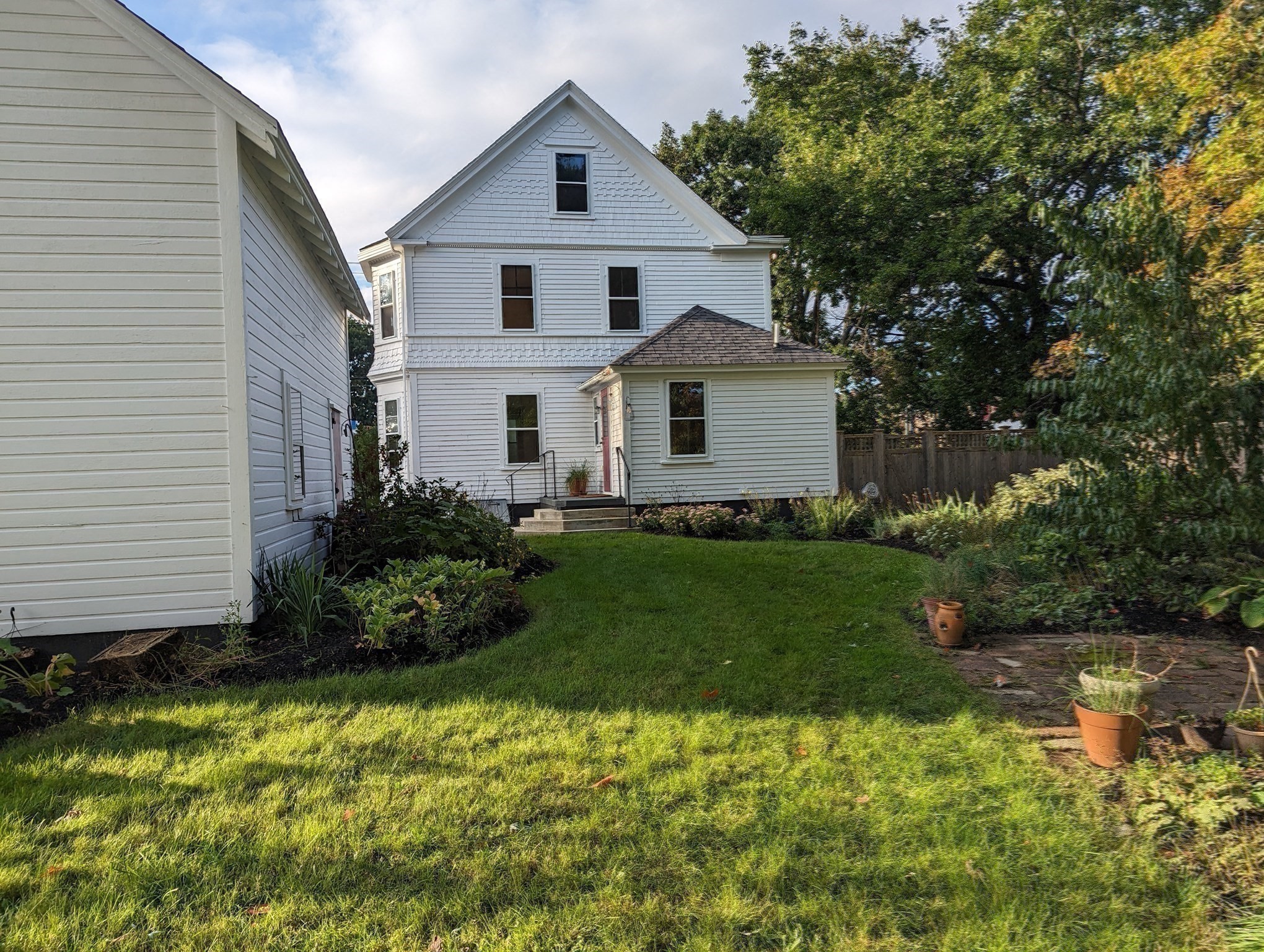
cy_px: 476
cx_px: 632
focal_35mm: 24
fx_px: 878
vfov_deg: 56.9
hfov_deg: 71.5
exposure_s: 1/1155
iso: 43
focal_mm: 6.81
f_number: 1.85
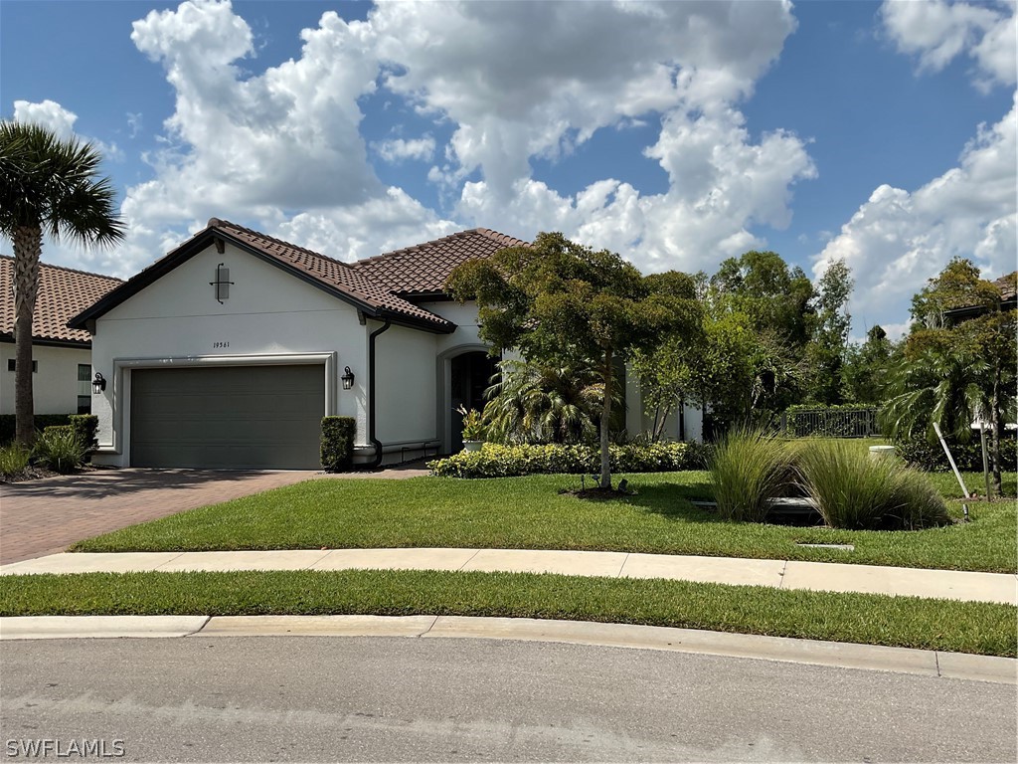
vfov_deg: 48.2
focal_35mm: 29
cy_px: 382
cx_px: 509
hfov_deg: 61.7
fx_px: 853
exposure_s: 1/3322
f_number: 1.8
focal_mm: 3
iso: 16
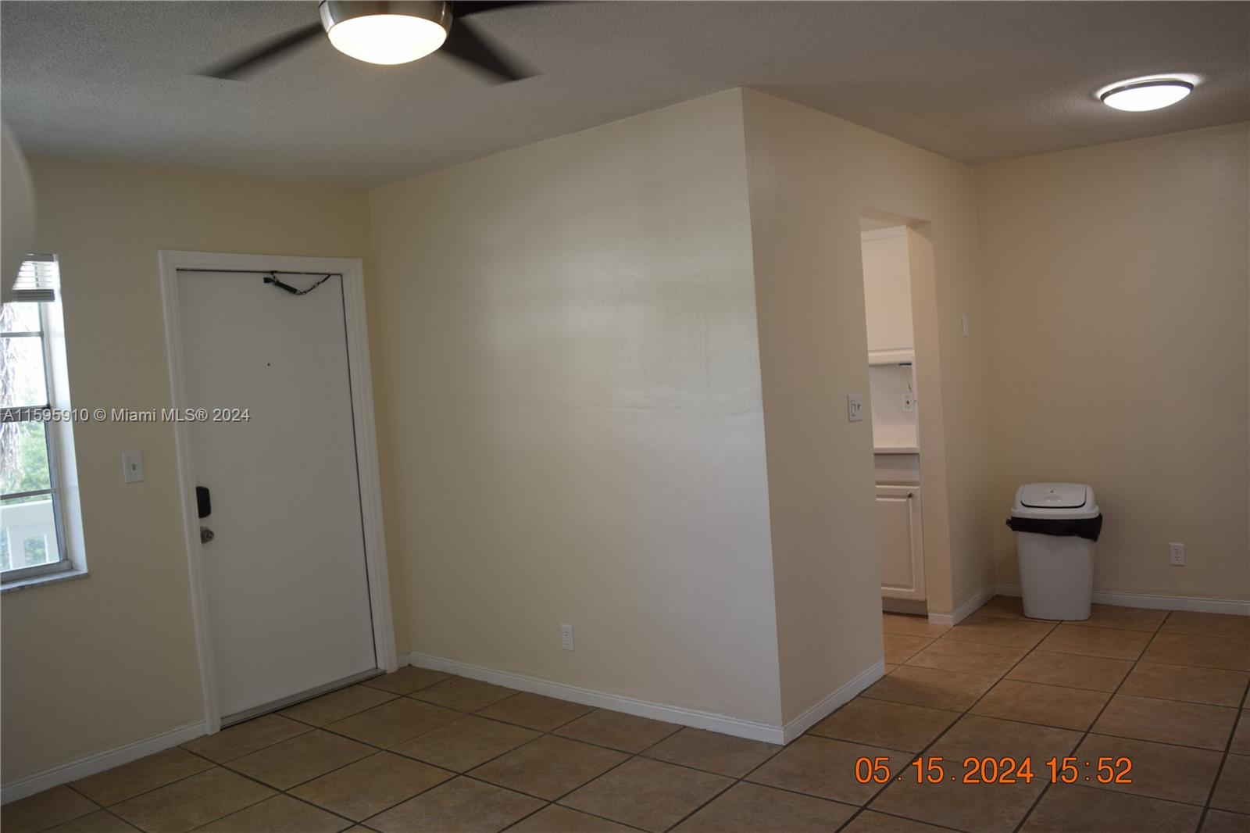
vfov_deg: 47.9
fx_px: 937
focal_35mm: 27
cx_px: 625
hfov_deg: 67.4
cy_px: 416
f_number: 4.5
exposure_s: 1/80
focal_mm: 18
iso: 400
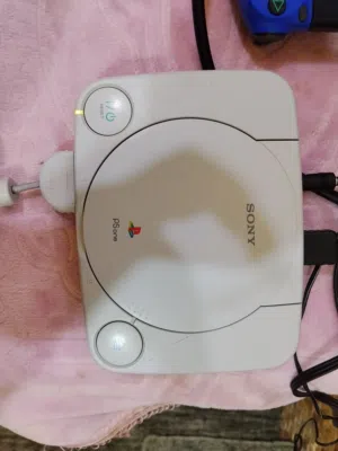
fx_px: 378
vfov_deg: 61.7
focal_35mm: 29
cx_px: 169
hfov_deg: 48.2
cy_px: 226
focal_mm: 4.22
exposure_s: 1/33
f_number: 1.8
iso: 800
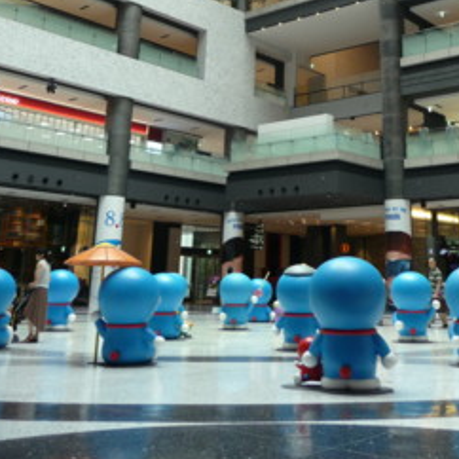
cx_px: 296
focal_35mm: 46
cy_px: 40
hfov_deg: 36.5
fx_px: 690
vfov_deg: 34.6
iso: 125
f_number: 3.3
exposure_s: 1/30
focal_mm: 4.7
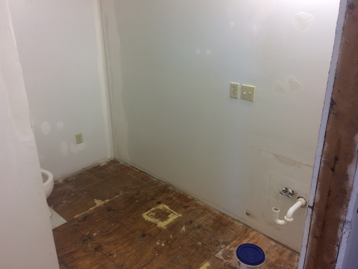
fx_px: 310
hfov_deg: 60.0
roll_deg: +2.5
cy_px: 131
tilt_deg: -20.6
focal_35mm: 30
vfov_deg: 46.8
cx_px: 176
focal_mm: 4.15
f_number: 2.2
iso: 40
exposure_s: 1/30
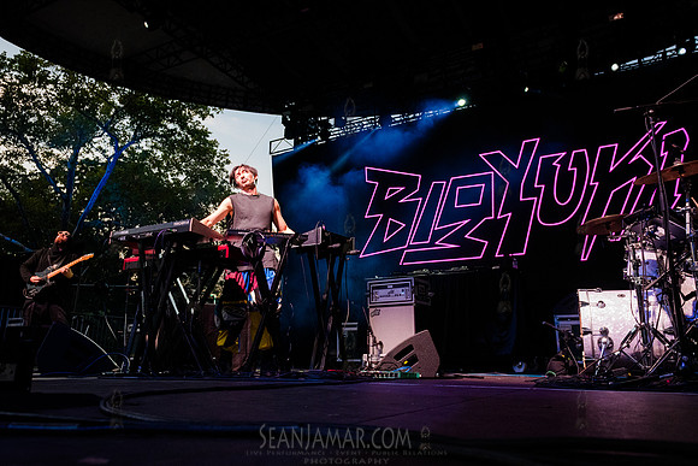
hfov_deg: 67.6
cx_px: 325
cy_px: 231
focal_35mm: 27
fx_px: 521
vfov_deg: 48.2
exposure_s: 1/640
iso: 5000
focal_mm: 24
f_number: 4
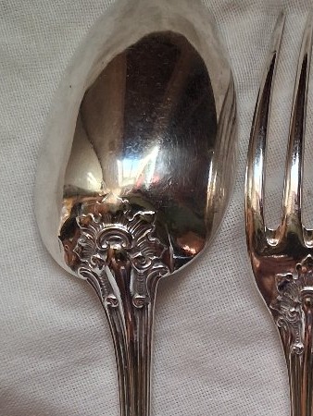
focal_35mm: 72
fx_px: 867
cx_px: 354
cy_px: 436
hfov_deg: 19.5
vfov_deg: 25.4
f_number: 1.8
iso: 320
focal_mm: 4
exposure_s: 1/100
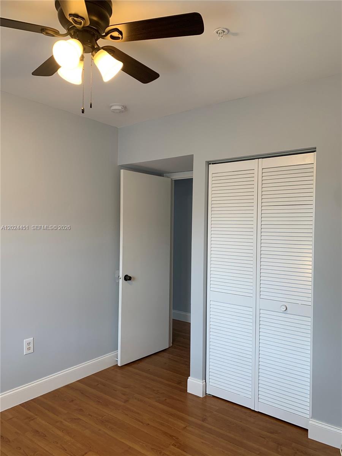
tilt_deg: -0.2
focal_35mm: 26
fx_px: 343
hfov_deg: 53.1
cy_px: 228
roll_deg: -1.3
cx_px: 171
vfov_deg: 67.3
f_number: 1.8
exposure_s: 1/120
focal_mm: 4.25
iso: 80
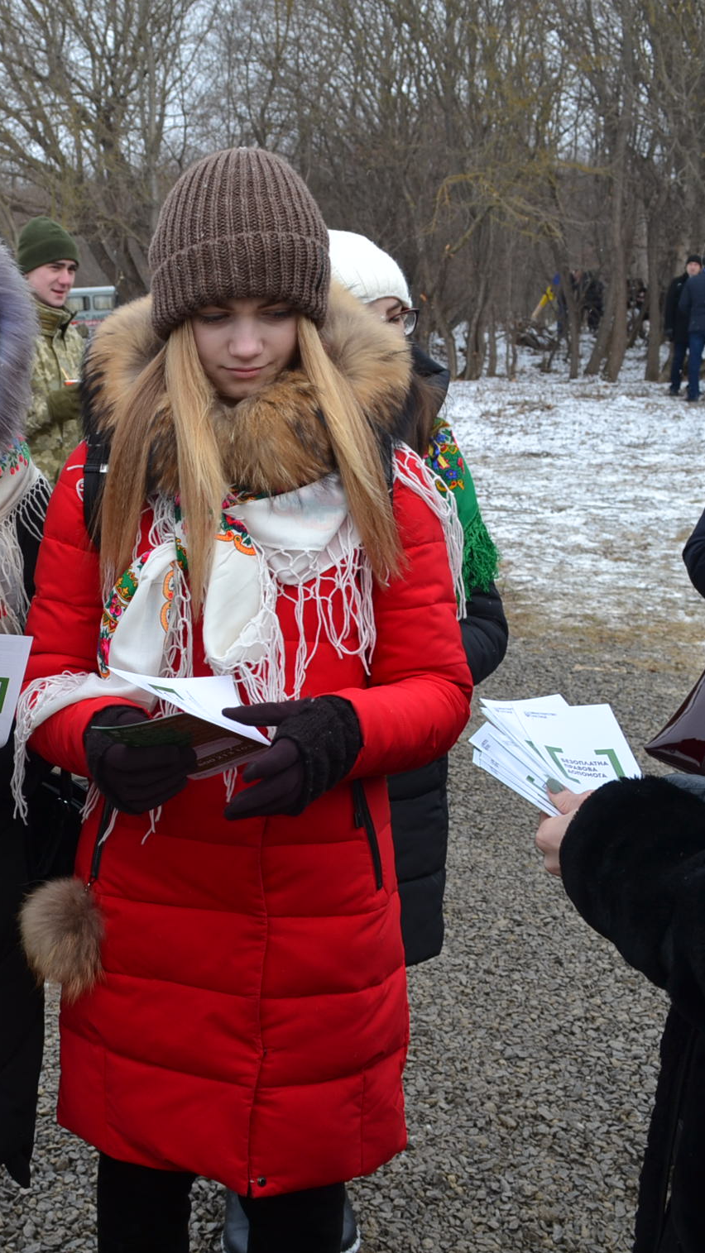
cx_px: 128
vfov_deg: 47.4
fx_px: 1429
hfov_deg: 27.1
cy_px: 622
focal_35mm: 43
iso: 100
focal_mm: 18
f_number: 6.3
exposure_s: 1/160
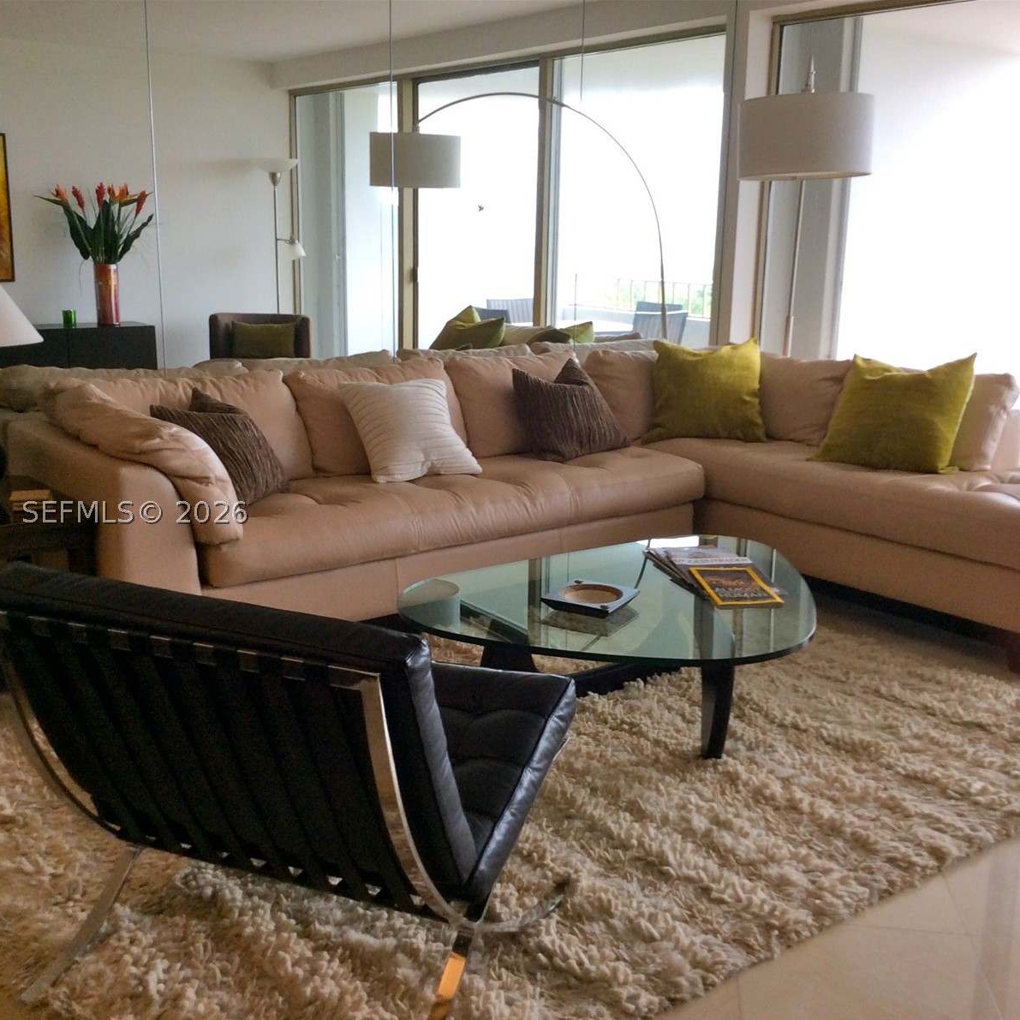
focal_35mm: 38
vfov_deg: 43.9
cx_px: 512
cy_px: 512
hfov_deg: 43.9
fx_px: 1267
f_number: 2.4
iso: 40
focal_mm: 3.3
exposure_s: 1/120
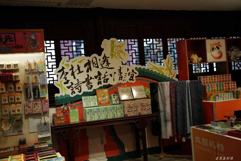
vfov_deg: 32.6
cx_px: 120
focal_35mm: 41
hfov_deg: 47.4
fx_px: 274
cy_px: 80
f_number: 4
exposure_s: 1/160
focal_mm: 41
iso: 1000
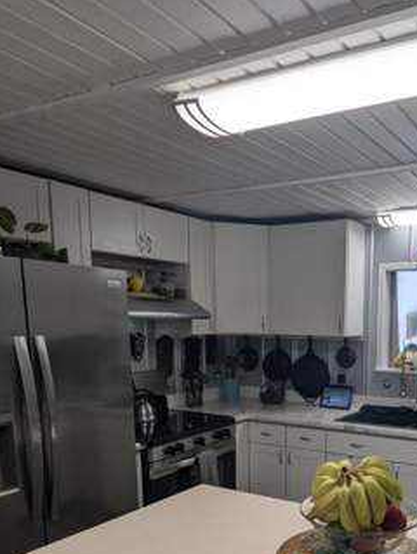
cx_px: 316
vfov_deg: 54.4
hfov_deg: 42.8
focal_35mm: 32
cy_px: 409
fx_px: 513
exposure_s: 1/120
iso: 44
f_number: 2.2
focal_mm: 2.35
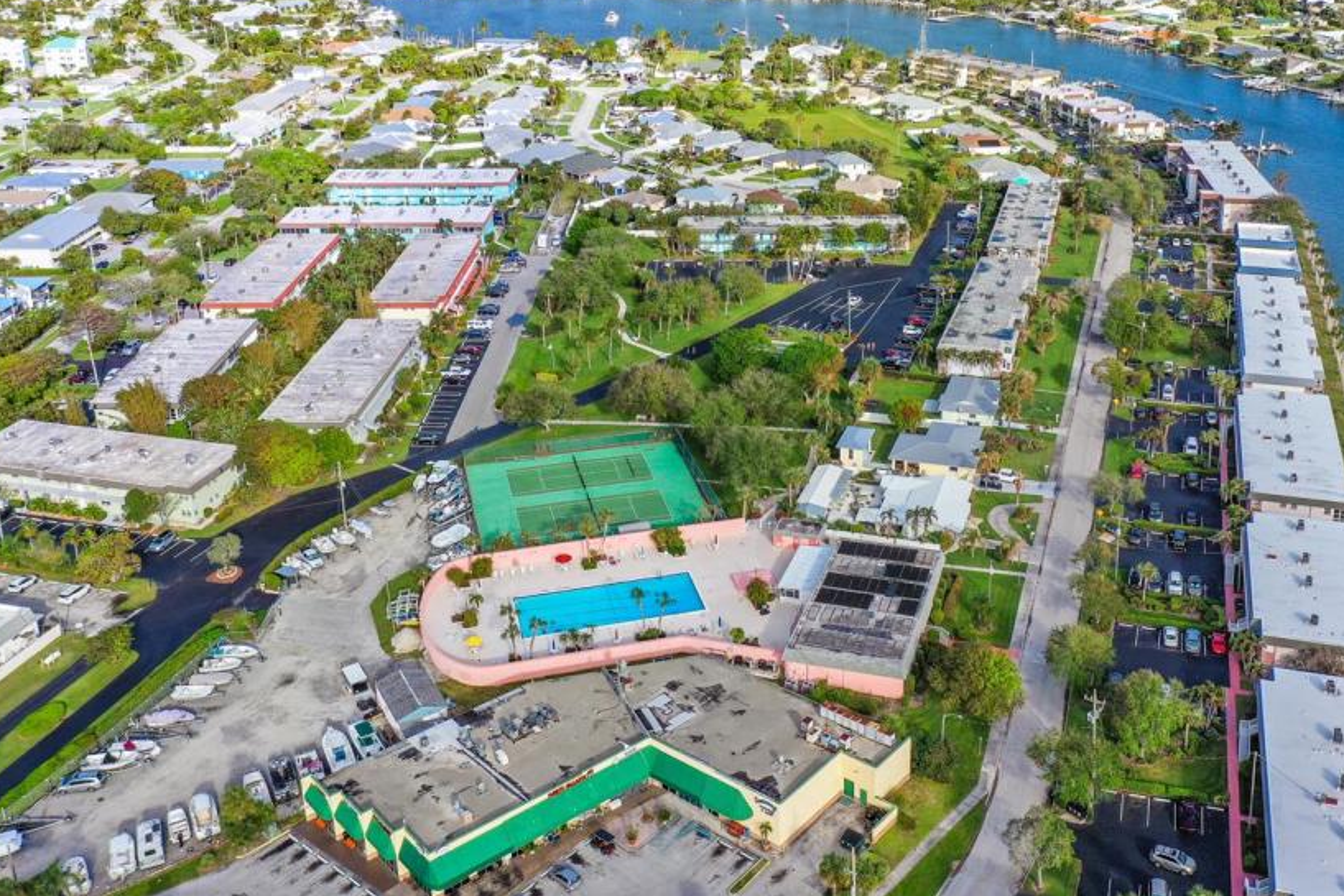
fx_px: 1381
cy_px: 334
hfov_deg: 51.8
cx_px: 739
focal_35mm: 37
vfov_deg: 35.7
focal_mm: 10.26
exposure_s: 1/640
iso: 100
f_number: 4.5
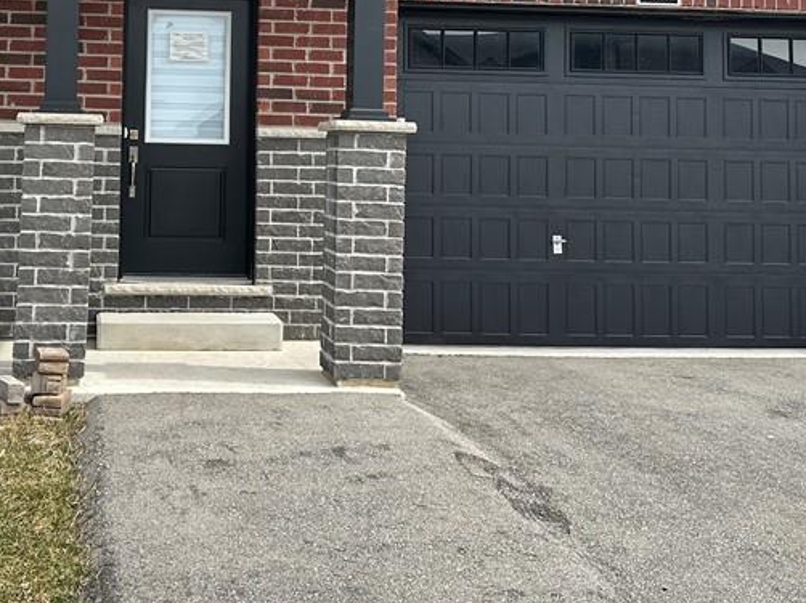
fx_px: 1140
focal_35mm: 49
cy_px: 83
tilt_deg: +5.0
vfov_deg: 28.7
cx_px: 189
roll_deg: -2.8
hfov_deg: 37.8
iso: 80
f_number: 1.78
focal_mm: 6.86
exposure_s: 1/2110
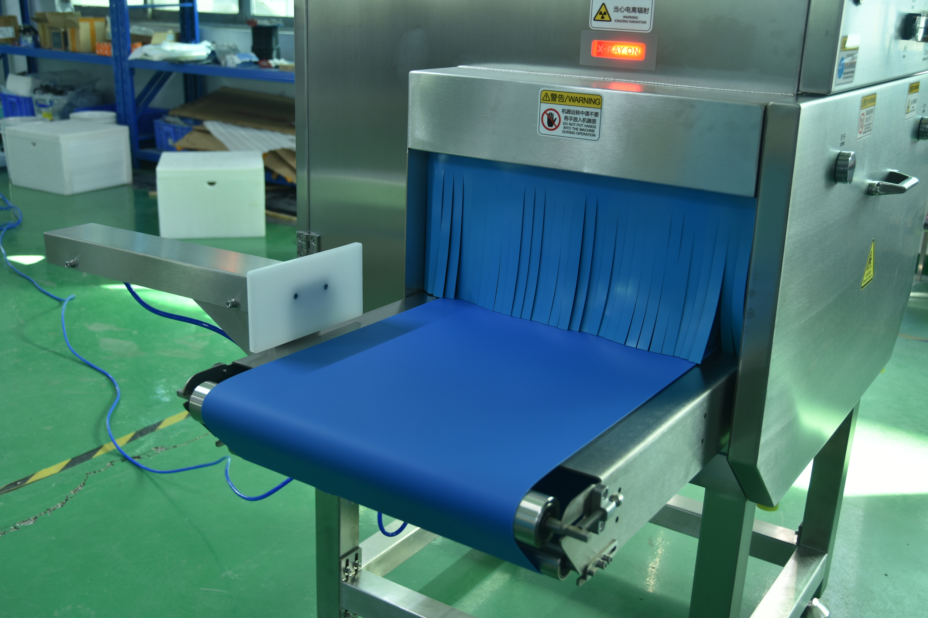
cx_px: 464
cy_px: 309
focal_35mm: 39
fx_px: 1005
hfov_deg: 49.6
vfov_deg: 34.2
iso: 100
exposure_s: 1/13
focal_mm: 26
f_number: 4.5
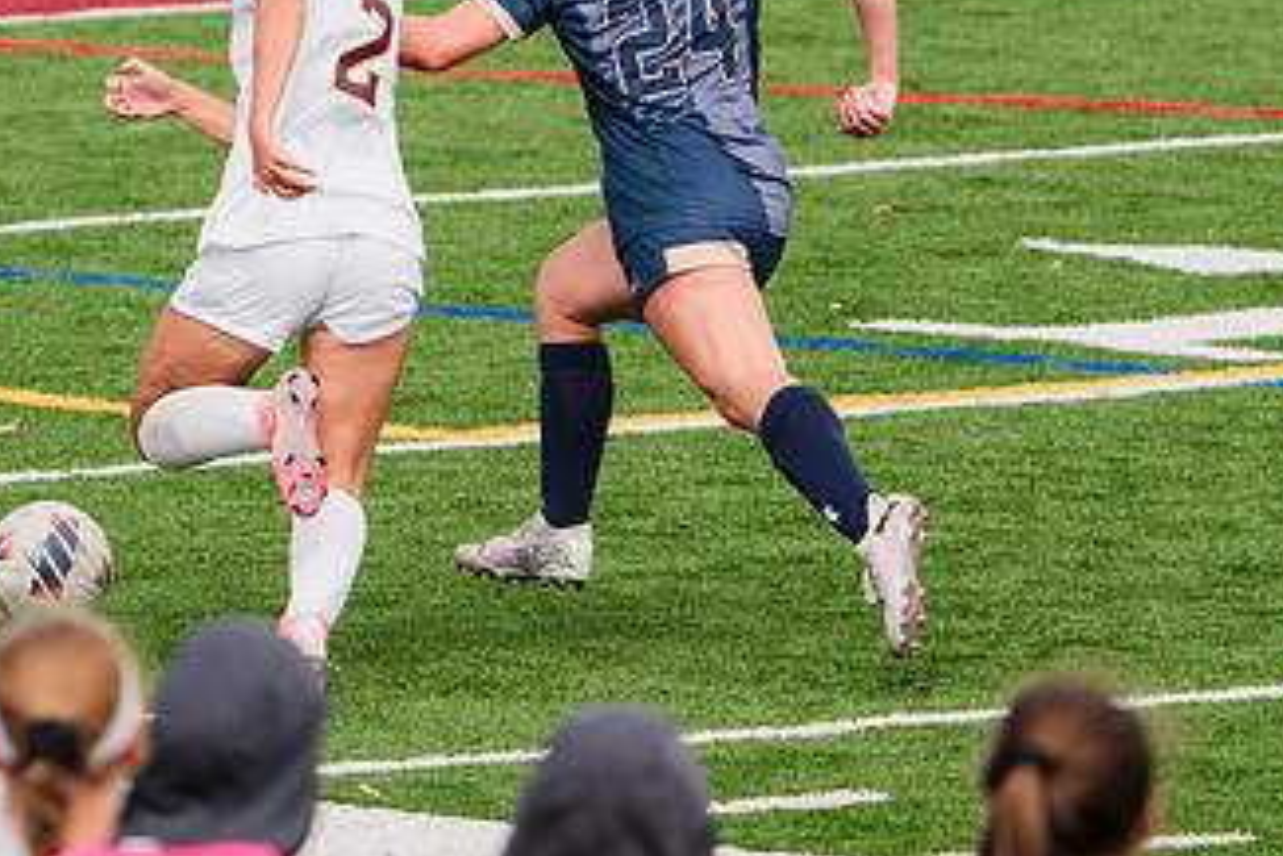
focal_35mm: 779
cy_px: 245
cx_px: 489
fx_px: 27774
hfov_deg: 2.6
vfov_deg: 1.8
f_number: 6.3
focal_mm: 335
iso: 400
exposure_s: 1/1600
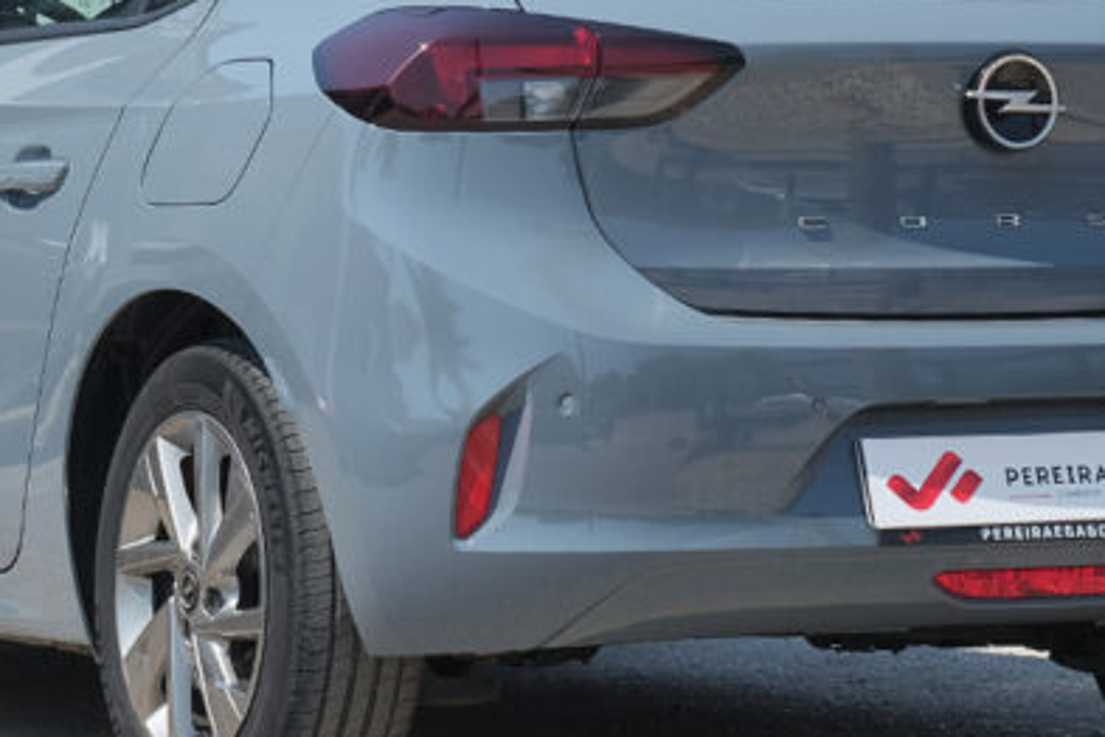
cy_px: 255
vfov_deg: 7.8
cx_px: 492
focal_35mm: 177
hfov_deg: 11.6
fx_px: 5432
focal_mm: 45
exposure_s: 1/200
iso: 160
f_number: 9
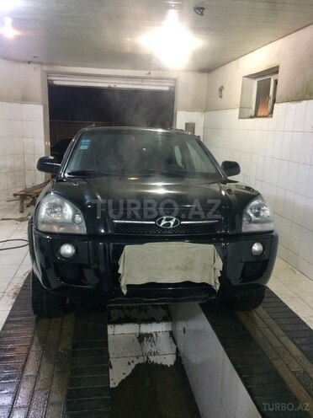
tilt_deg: -14.6
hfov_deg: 48.2
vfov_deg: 61.7
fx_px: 350
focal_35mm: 29
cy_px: 209
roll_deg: -2.1
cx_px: 156
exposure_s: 1/17
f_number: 2.2
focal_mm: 4.15
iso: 320
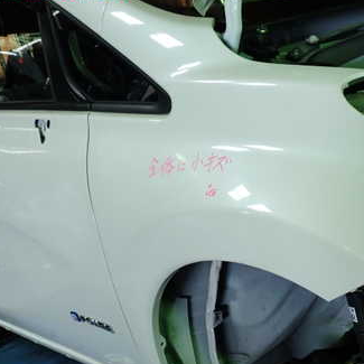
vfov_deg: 34.5
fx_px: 583
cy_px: 228
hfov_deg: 34.3
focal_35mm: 49
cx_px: 252
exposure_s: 1/60
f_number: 2.3
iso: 125
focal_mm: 5.4
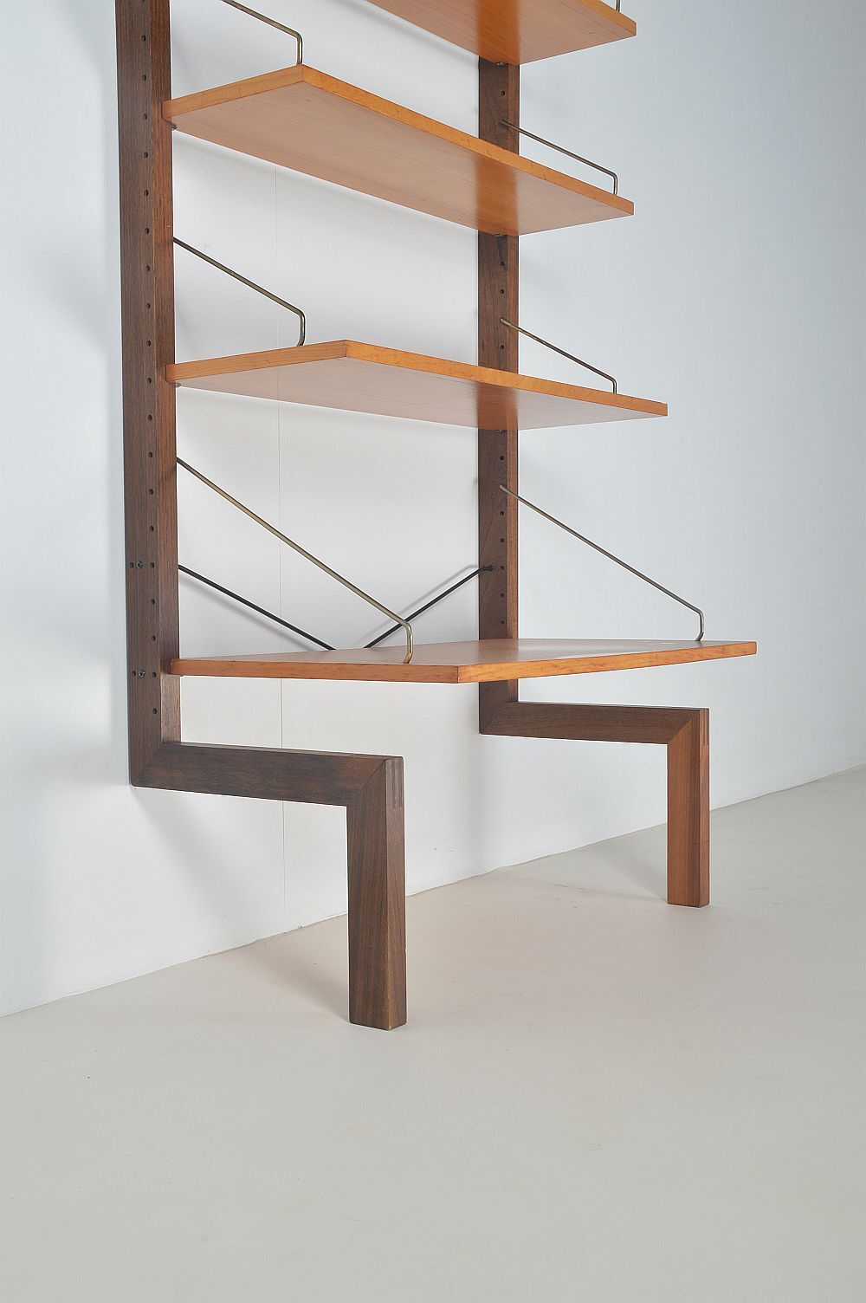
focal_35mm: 42
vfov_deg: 46.4
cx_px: 433
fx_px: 1518
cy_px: 652
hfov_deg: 31.8
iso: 100
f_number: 22
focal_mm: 28
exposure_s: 1/125
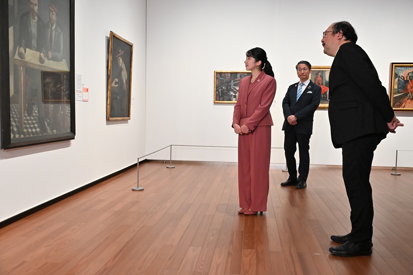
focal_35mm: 35
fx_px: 401
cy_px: 138
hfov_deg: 54.5
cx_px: 206
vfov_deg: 37.8
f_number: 5.6
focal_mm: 35
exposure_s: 1/125
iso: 9000
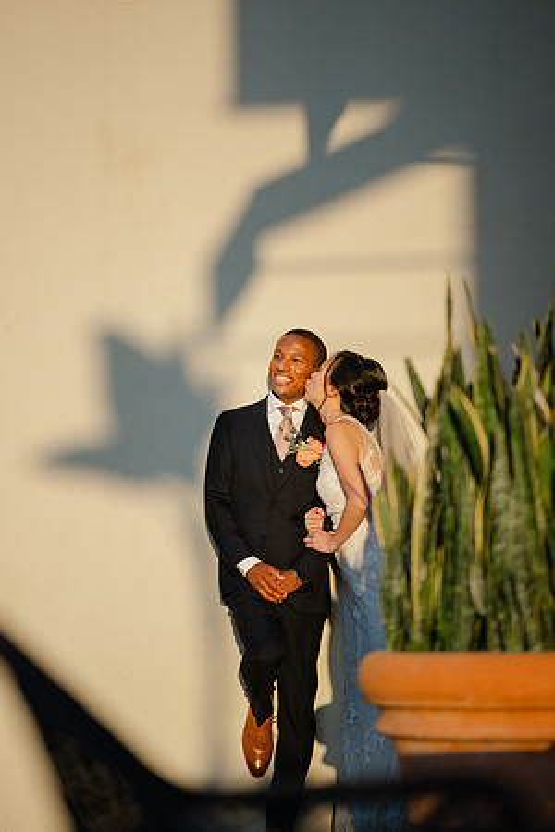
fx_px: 2428
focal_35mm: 105
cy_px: 416
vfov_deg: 19.5
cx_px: 278
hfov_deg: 13.0
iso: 64
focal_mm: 105
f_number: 1.4
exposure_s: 1/1600
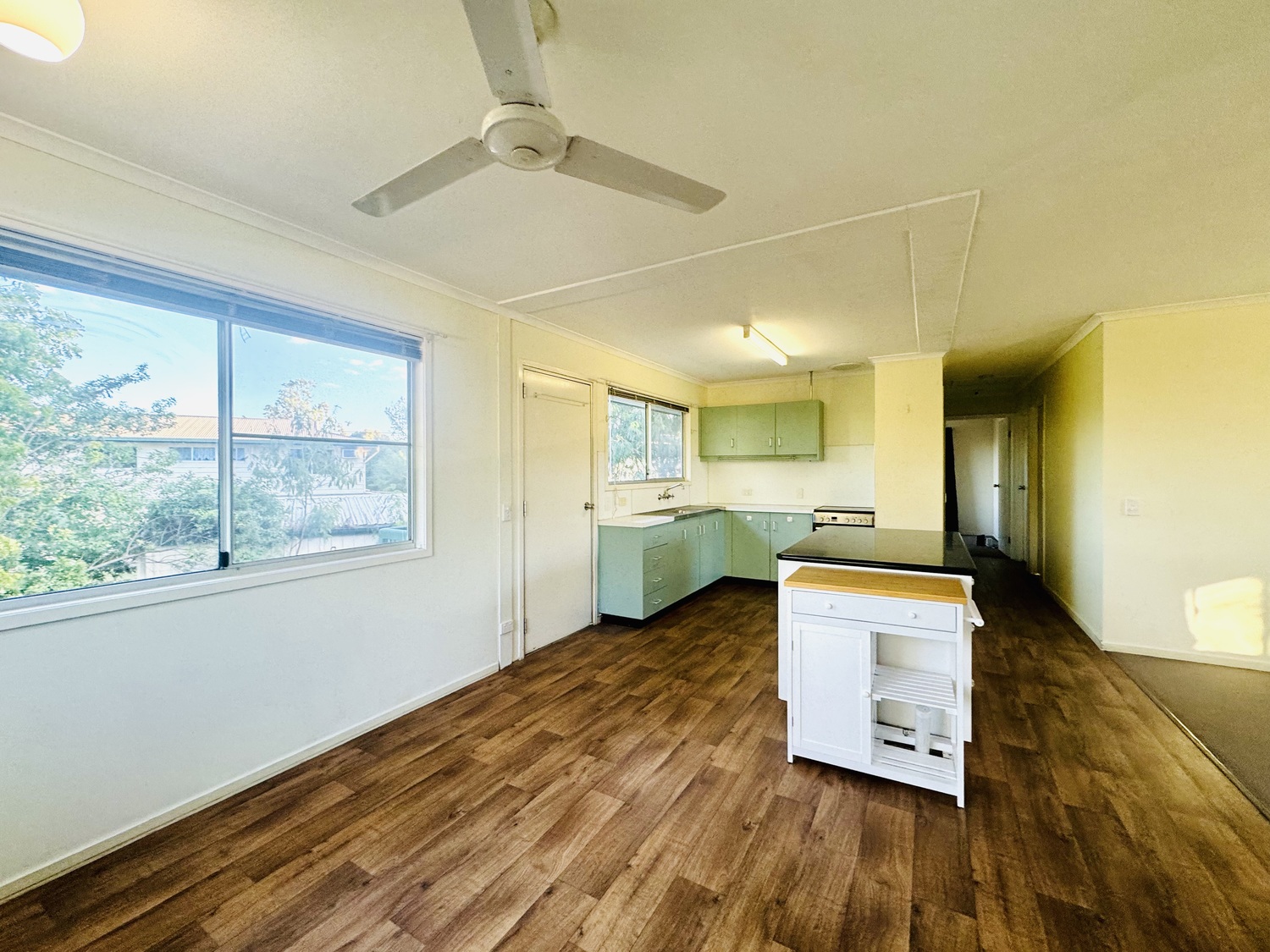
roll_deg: +0.8
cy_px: 476
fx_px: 514
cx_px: 635
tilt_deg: +0.7
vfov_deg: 85.7
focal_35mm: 14
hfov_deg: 102.1
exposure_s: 1/100
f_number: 2.2
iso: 160
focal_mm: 2.22
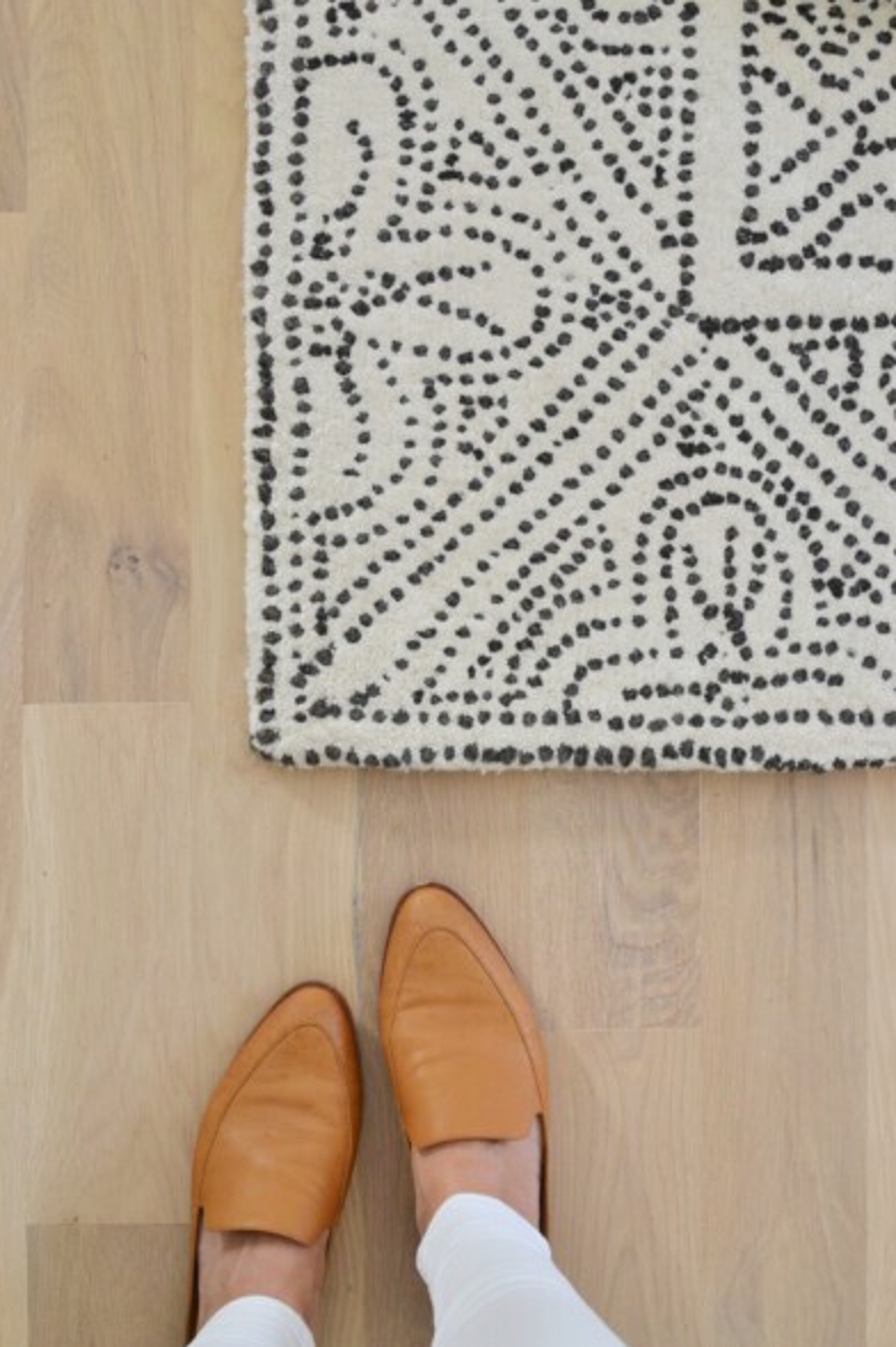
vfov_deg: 37.2
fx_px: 2000
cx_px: 443
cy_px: 675
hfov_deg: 25.3
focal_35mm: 54
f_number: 4
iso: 800
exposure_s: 1/125
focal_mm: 35
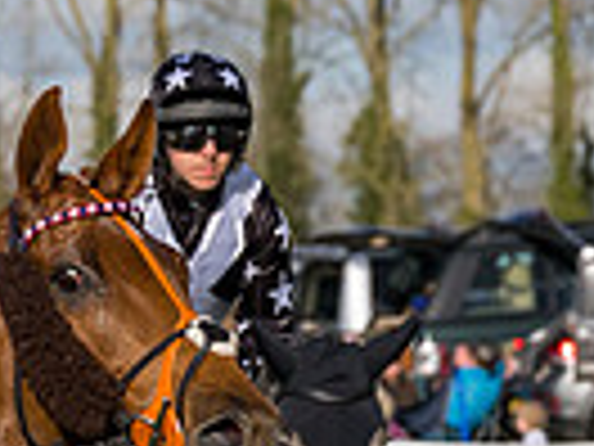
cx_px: 64
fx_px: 14929
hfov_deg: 2.3
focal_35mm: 870
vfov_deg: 1.7
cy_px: 512
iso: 400
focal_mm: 101
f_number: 5
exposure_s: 1/3200
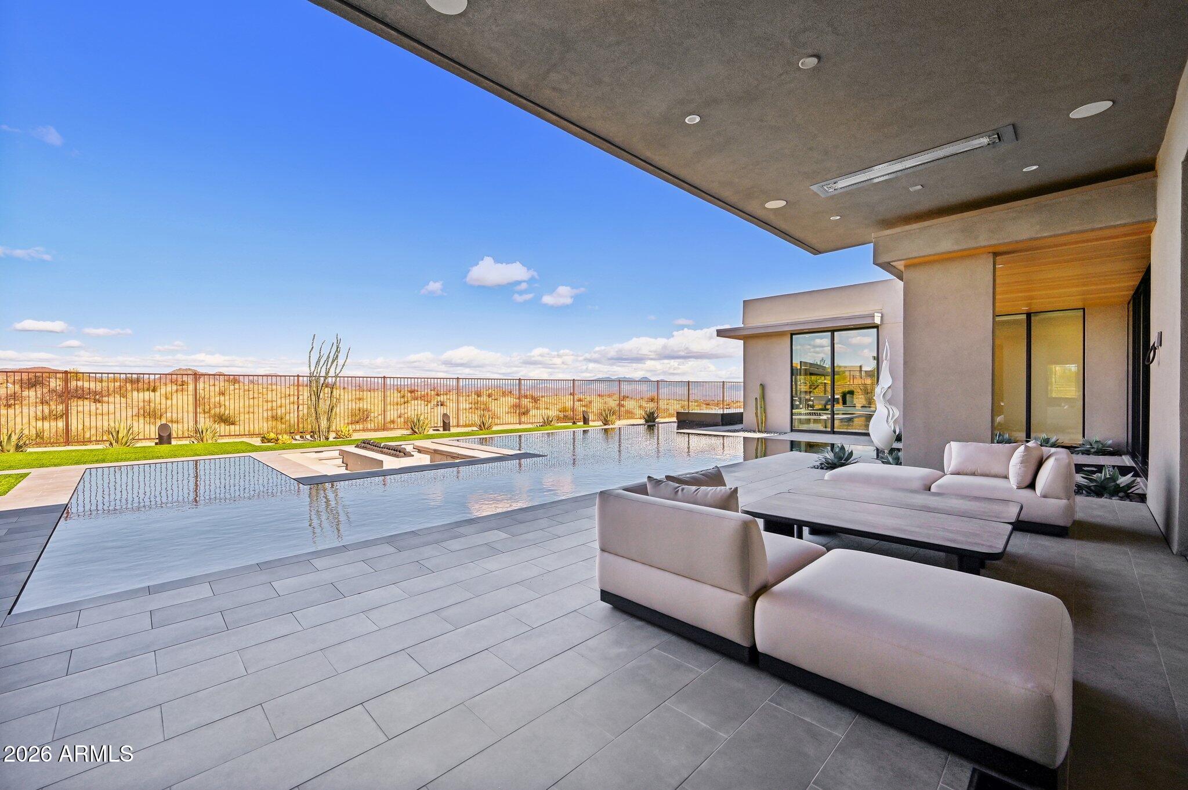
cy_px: 395
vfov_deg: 81.1
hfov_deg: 104.3
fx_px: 462
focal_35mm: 14
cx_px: 594
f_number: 8
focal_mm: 14
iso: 200
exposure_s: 1/250
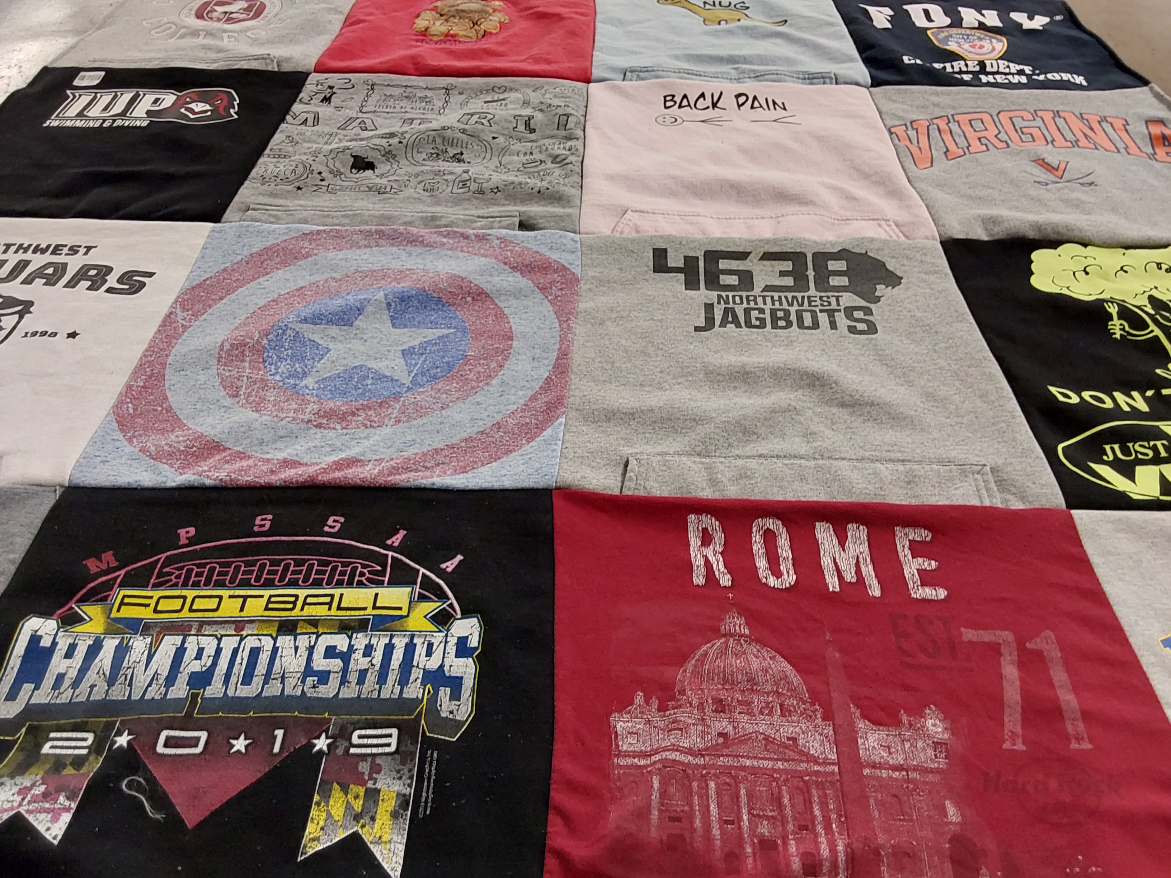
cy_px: 439
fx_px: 947
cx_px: 586
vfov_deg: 49.7
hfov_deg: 63.4
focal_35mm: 28
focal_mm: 2.91
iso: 125
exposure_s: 1/60
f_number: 1.9
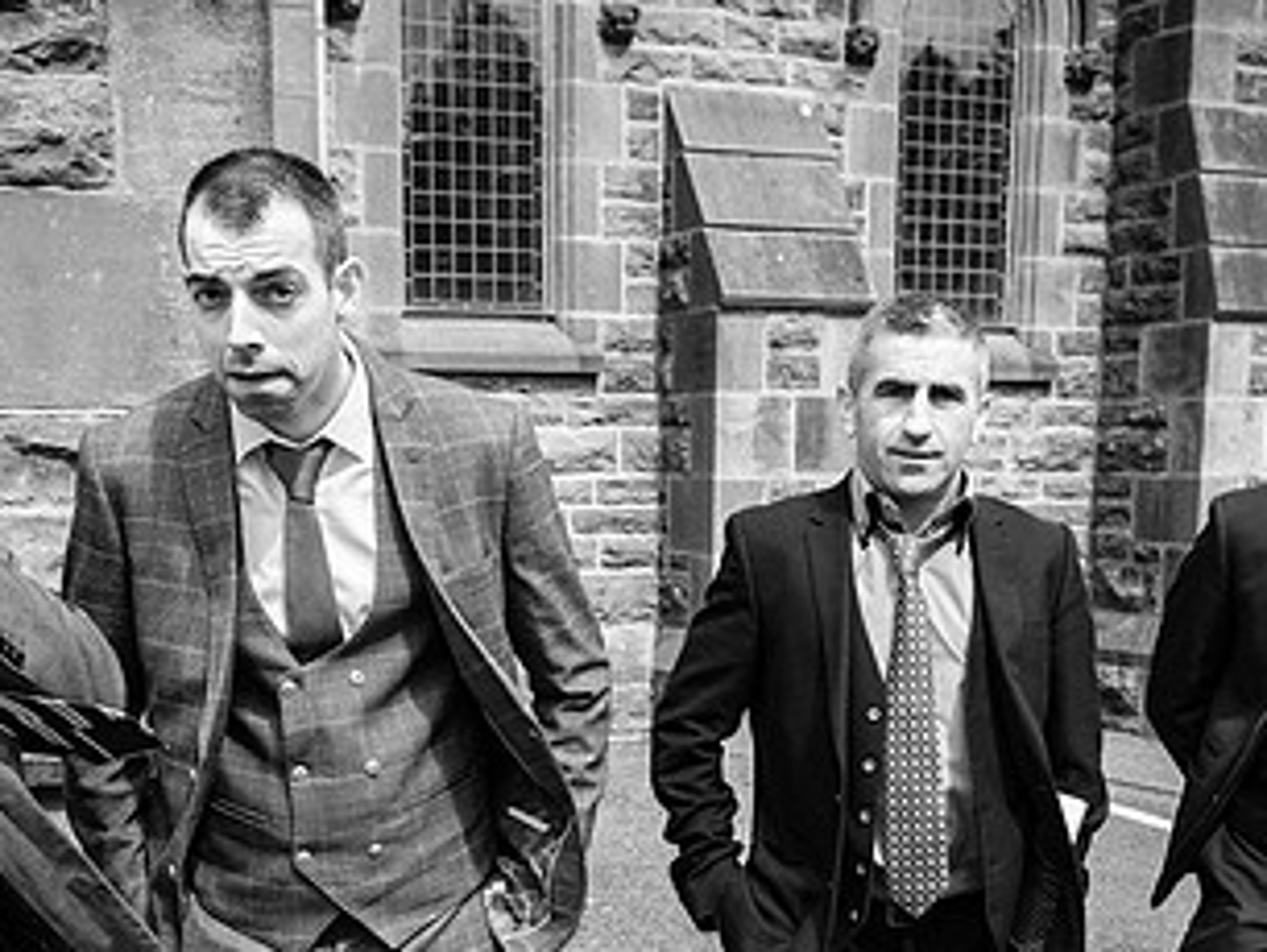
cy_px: 848
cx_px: 535
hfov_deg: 38.8
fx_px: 1795
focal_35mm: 49
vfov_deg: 28.6
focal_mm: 16
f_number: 3.2
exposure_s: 1/500
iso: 200
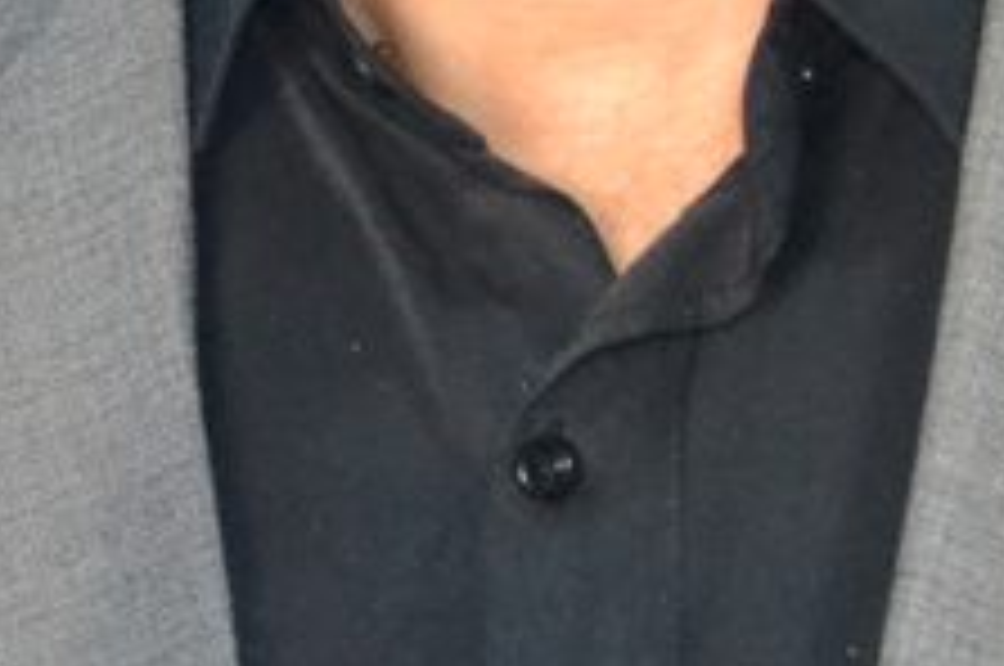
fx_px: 7686
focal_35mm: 276
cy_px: -266
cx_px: -329
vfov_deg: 4.9
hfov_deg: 7.4
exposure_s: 1/60
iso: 2500
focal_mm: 30
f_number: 4.5
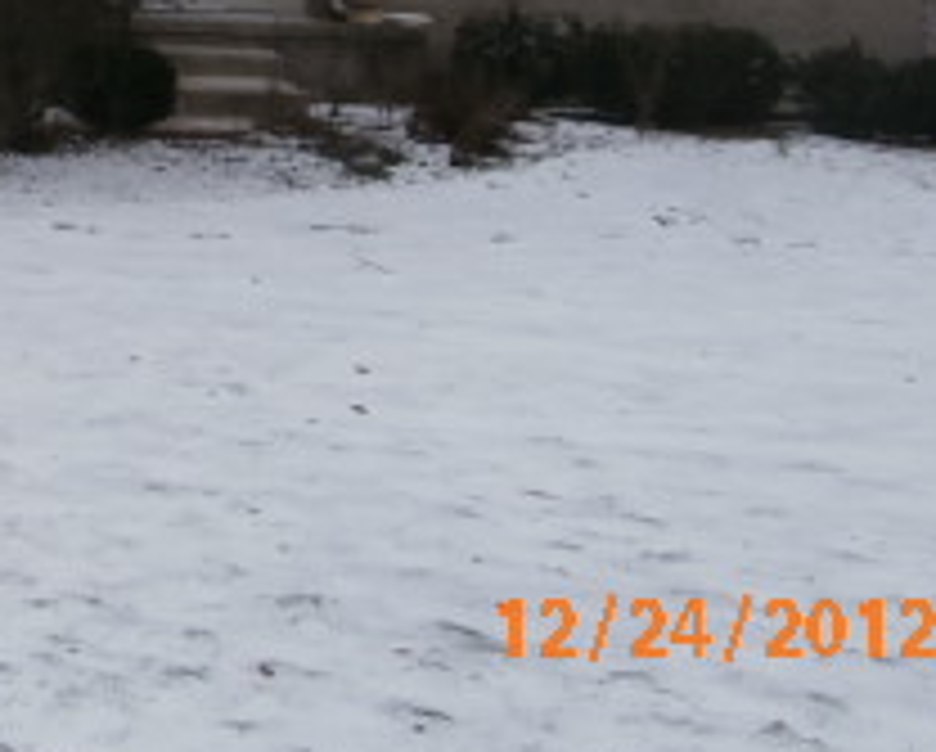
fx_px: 1997
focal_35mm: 72
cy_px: -230
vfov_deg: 19.6
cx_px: -302
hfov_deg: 23.2
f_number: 3
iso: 100
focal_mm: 4.2
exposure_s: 1/500
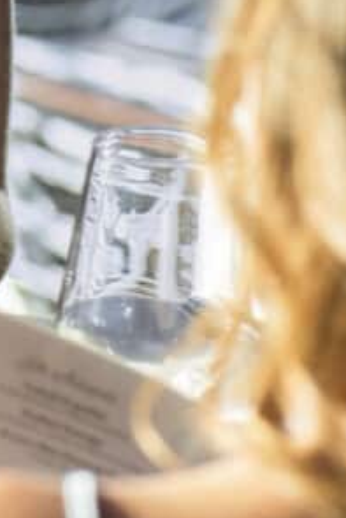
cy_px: -67
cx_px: -178
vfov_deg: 5.6
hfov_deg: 3.8
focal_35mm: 364
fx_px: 5241
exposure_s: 1/100
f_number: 6.3
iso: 500
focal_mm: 105
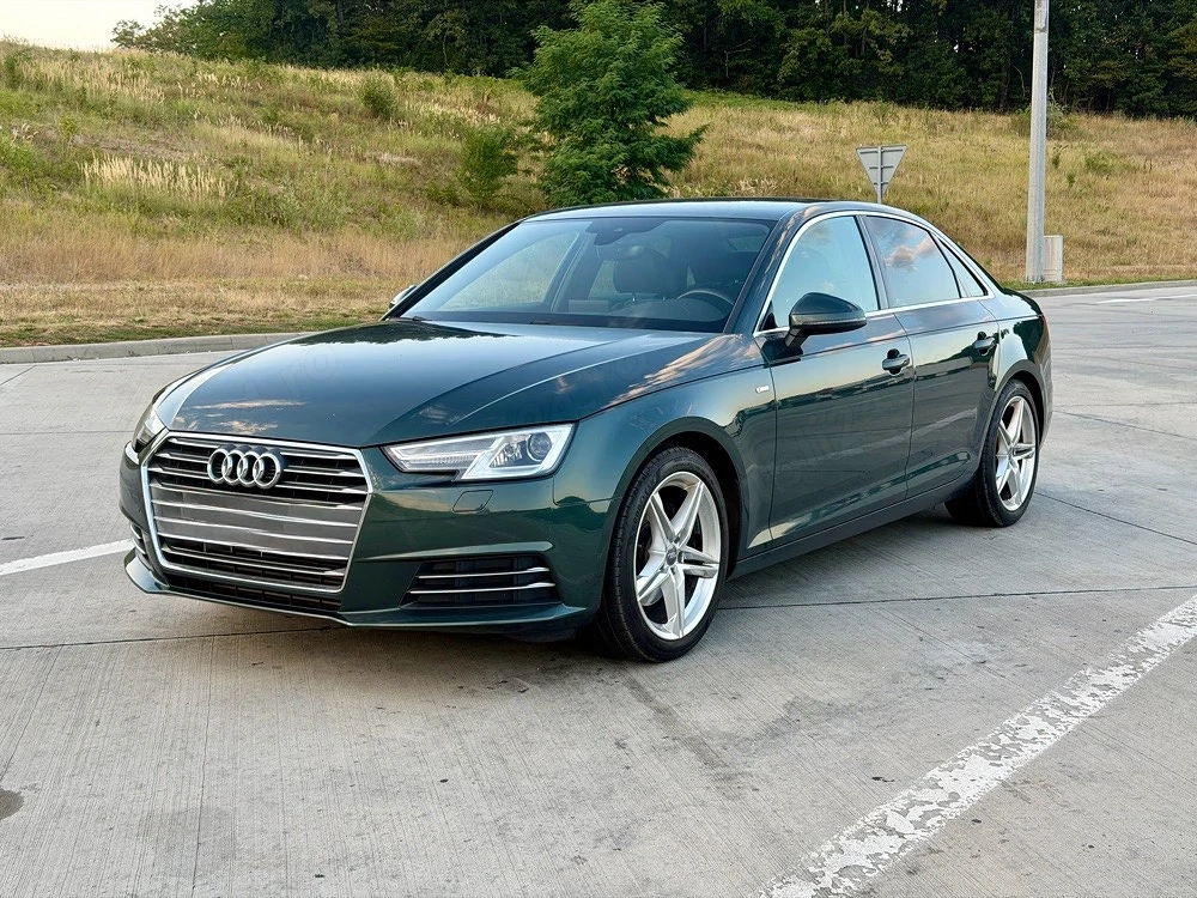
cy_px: 449
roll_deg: +1.1
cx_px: 598
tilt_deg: -6.0
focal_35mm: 48
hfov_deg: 39.7
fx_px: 1660
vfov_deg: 30.3
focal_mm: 6.76
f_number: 1.78
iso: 50
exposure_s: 1/196
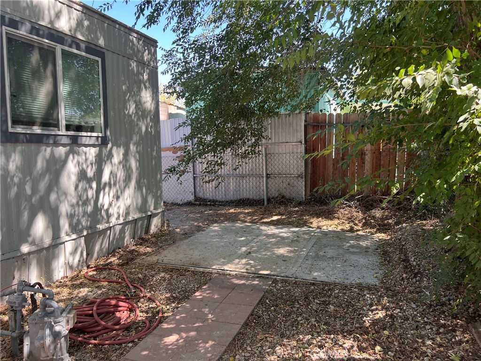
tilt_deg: -5.8
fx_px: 361
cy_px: 180
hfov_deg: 67.3
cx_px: 240
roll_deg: +1.3
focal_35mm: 26
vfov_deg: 53.1
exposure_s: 1/285
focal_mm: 5.7
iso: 50
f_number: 1.5
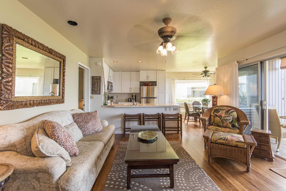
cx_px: 143
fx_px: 127
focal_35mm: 16
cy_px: 96
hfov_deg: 96.7
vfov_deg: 73.8
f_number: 8
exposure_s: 1/6
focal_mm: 16
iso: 100
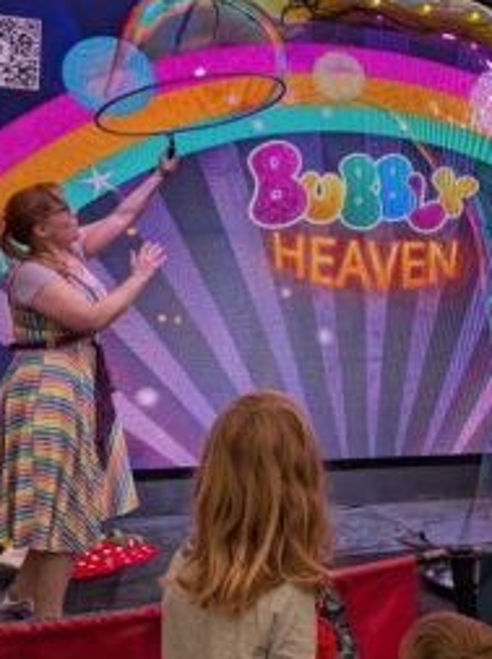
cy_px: 268
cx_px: 310
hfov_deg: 37.4
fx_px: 722
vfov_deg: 48.8
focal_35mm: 38
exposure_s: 1/218
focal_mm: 4.53
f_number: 1.7
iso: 26
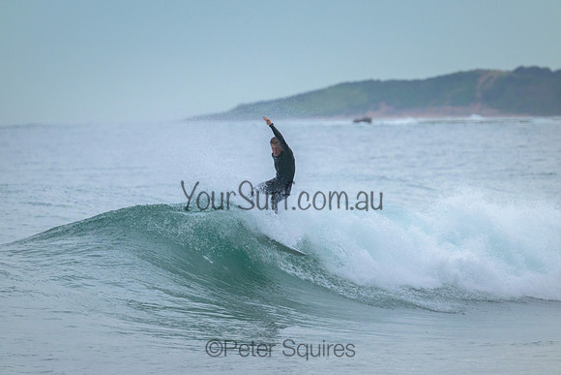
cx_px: 280
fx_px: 9663
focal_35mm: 620
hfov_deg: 3.3
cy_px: 188
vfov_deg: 2.2
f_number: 11
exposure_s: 1/1250
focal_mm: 620
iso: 3200
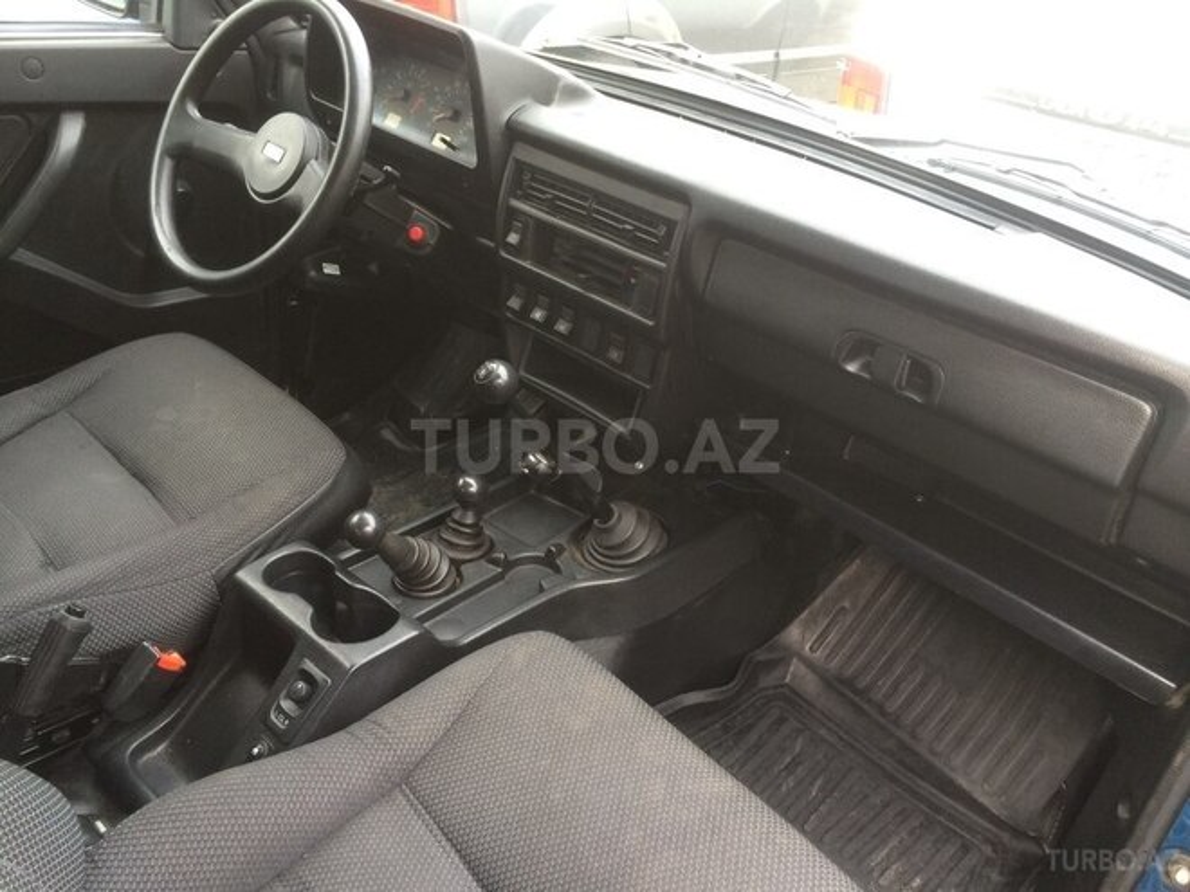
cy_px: 446
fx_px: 997
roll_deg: -5.5
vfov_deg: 48.2
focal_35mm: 29
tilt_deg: -31.0
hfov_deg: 61.7
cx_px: 595
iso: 40
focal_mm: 4.15
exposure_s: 1/33
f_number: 2.2
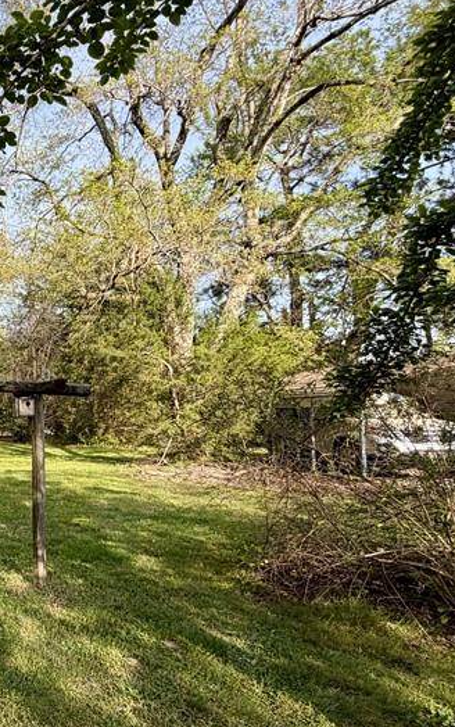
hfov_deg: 32.5
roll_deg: +0.6
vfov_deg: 64.5
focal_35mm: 29
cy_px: 394
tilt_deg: +3.3
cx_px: -136
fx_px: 575
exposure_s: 1/502
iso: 50
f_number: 2.2
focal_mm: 2.22
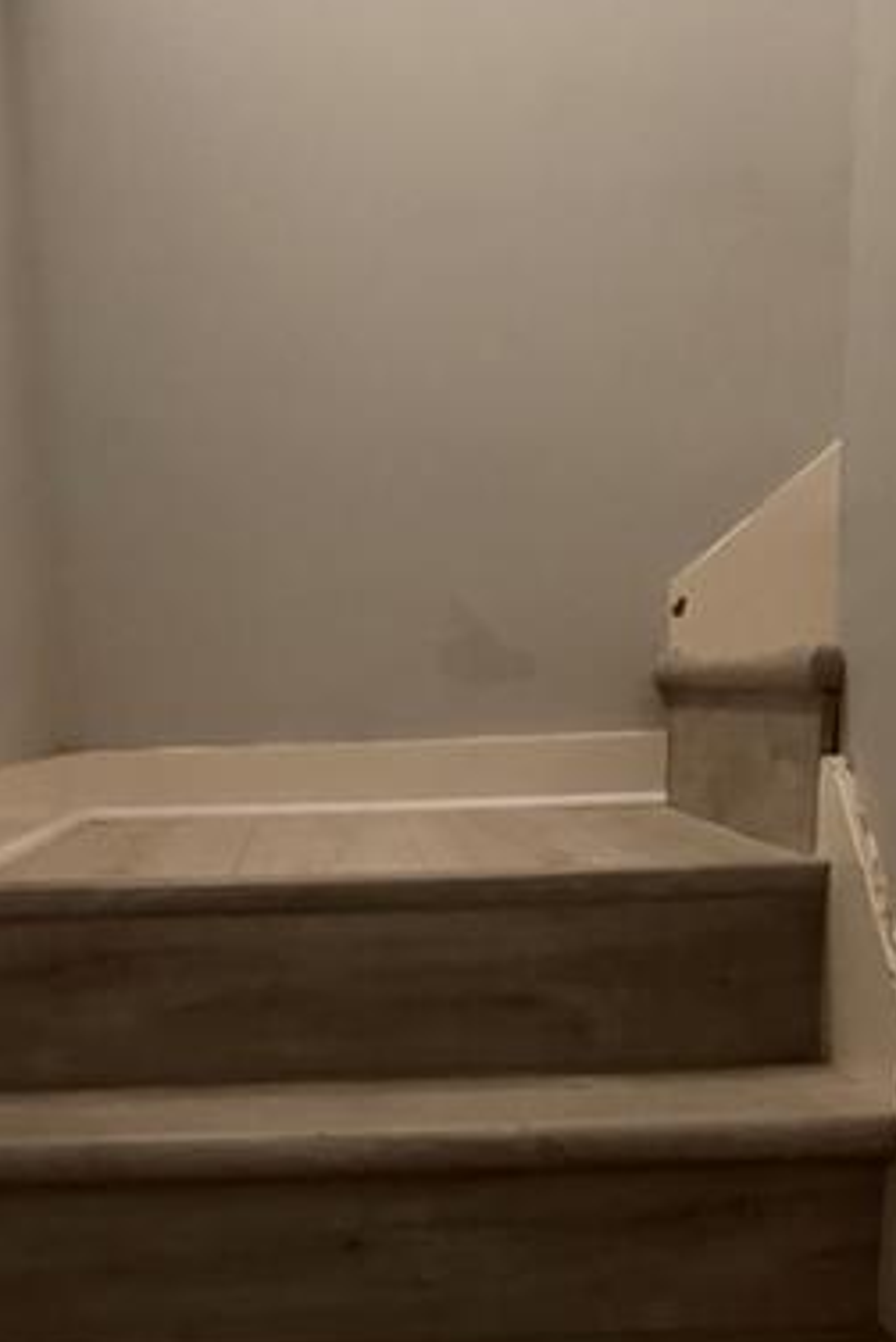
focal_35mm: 51
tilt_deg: -16.9
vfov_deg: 35.3
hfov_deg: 26.5
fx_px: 1902
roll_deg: +1.0
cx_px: 393
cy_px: 1331
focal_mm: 6.76
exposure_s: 1/30
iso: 1250
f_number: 1.78
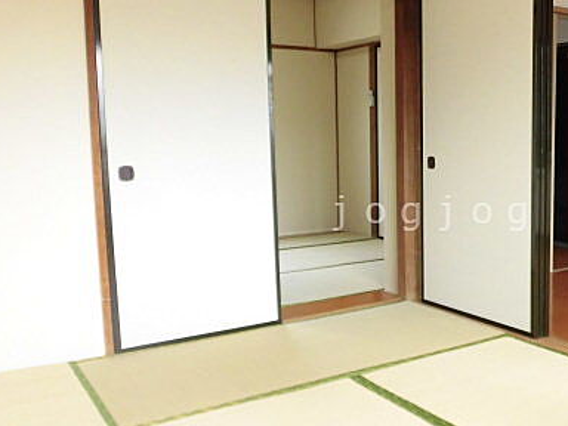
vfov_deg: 36.0
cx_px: 433
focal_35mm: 40
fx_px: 656
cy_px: 213
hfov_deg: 45.0
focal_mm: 4.3
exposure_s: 1/60
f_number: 3.1
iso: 160
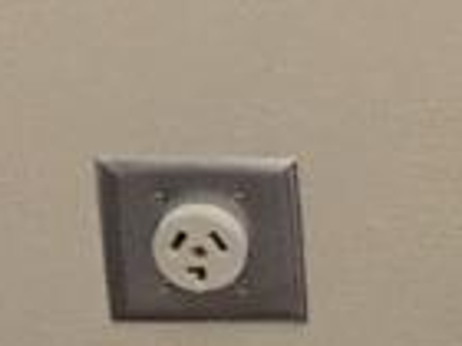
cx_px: 630
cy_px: -217
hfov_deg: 8.6
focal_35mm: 226
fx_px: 3016
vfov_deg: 6.5
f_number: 2.4
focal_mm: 3.3
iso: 200
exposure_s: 1/15
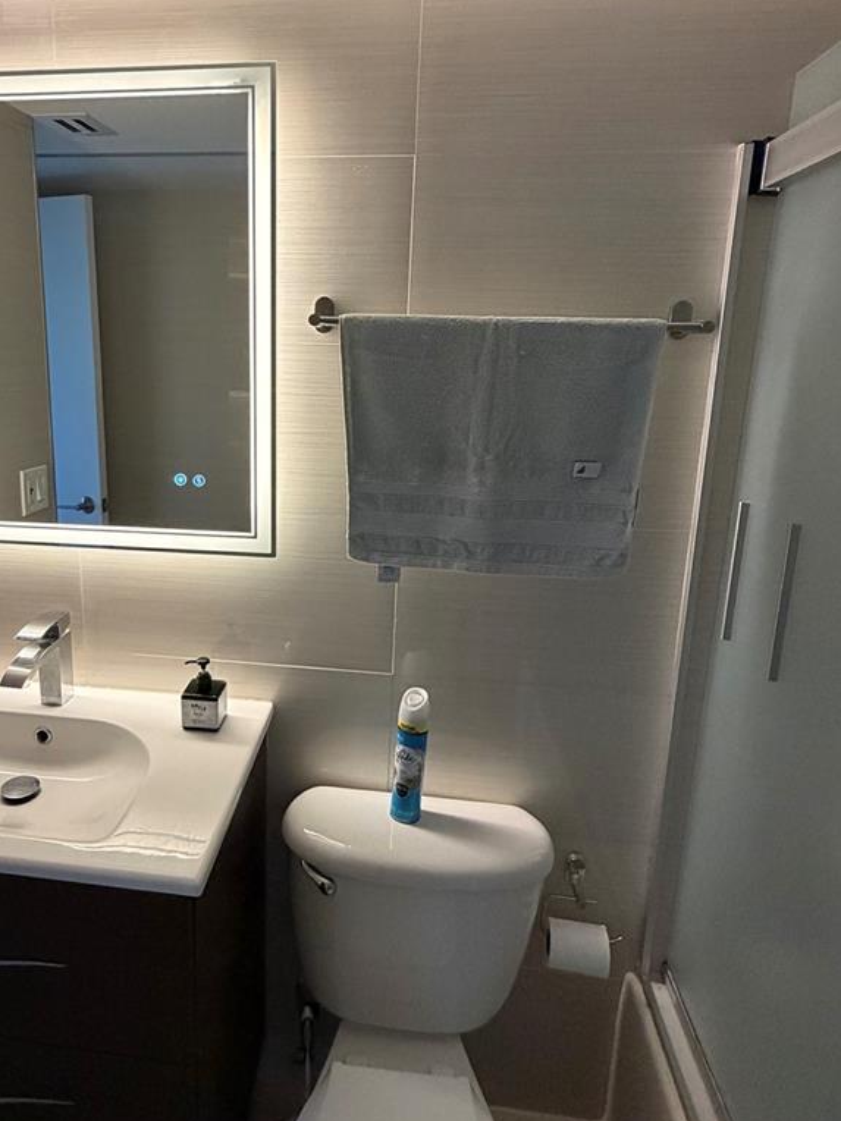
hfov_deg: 60.5
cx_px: 330
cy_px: 494
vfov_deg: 76.1
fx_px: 713
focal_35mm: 22
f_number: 2.2
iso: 500
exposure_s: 1/60
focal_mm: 2.22
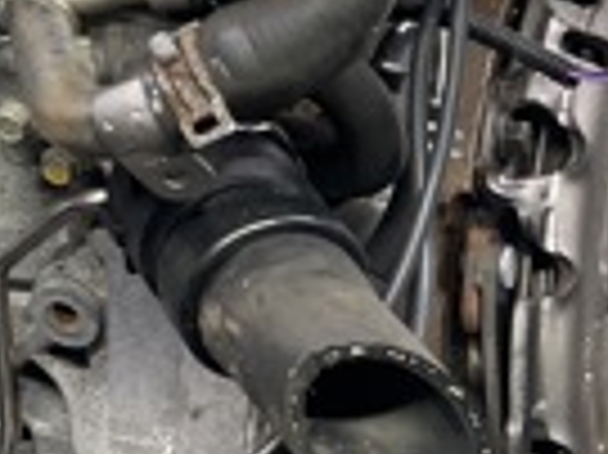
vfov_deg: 11.8
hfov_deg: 14.5
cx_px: -396
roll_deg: +2.3
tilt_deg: -8.6
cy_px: -65
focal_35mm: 123
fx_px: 2158
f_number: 1.6
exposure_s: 1/100
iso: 125
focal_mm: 4.2
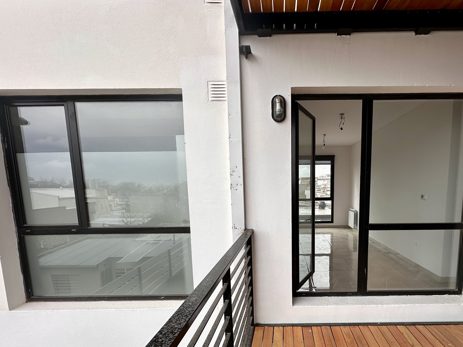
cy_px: 223
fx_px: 268
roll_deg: +0.8
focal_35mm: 20
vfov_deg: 64.7
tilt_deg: -5.5
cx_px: 282
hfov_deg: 80.6
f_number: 2.2
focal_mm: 2.22
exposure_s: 1/381
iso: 40
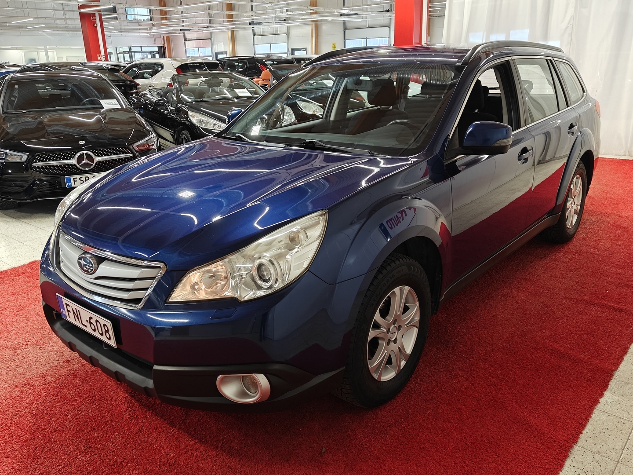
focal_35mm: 29
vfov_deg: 48.2
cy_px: 238
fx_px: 530
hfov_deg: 61.7
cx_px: 316
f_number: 1.8
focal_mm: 5.59
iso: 64
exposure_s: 1/50
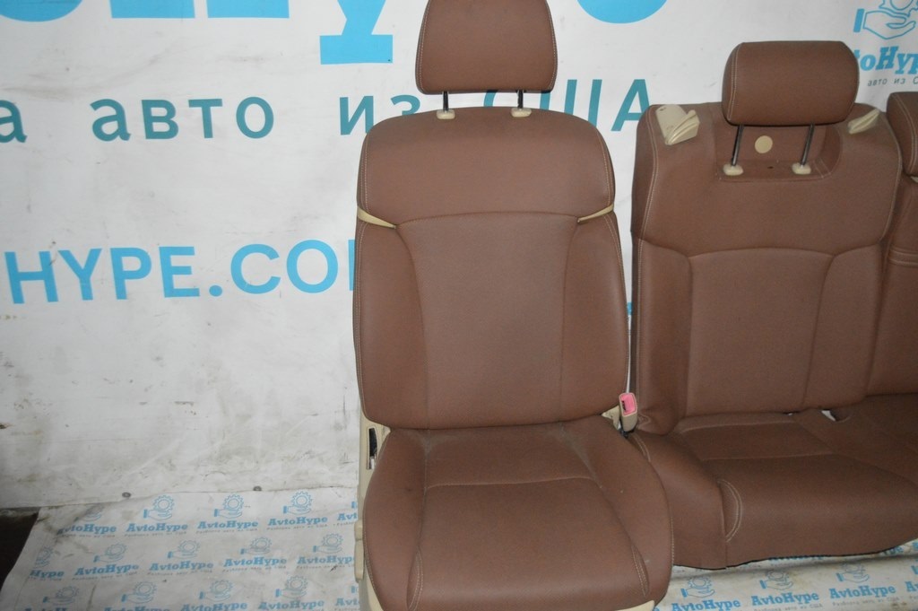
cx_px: 459
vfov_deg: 34.2
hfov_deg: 49.6
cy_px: 306
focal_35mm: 39
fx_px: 994
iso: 3200
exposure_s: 1/60
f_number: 4
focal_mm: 26
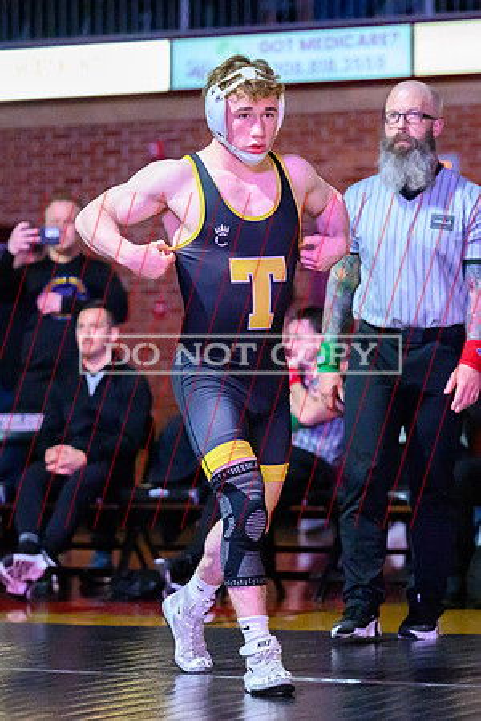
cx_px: 226
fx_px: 3133
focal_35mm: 156
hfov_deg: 8.8
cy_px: 372
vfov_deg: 13.1
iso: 25600
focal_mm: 94
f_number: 2.8
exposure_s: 1/500
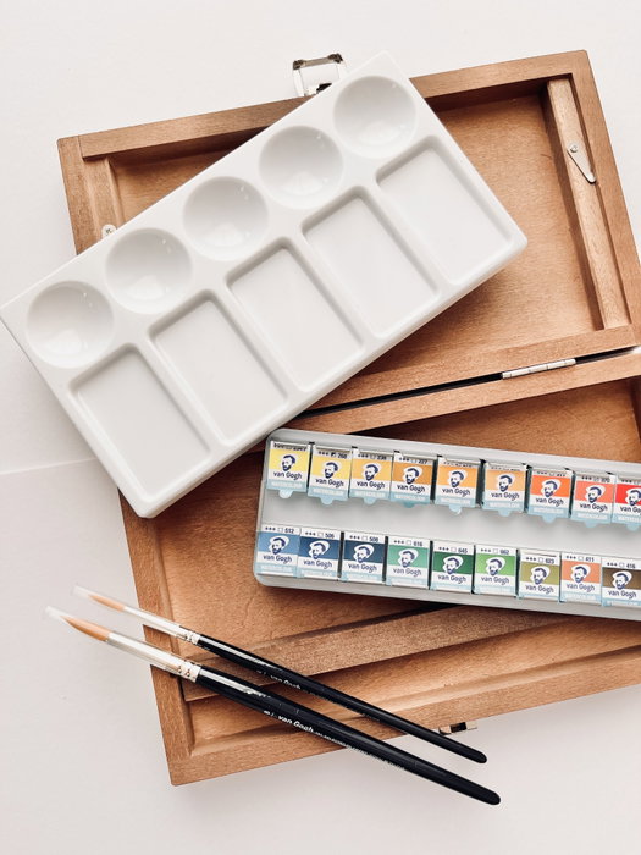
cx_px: 320
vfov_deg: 67.3
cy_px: 428
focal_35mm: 26
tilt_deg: -85.9
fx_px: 642
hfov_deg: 53.1
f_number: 1.6
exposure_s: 1/121
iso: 64
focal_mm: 5.1
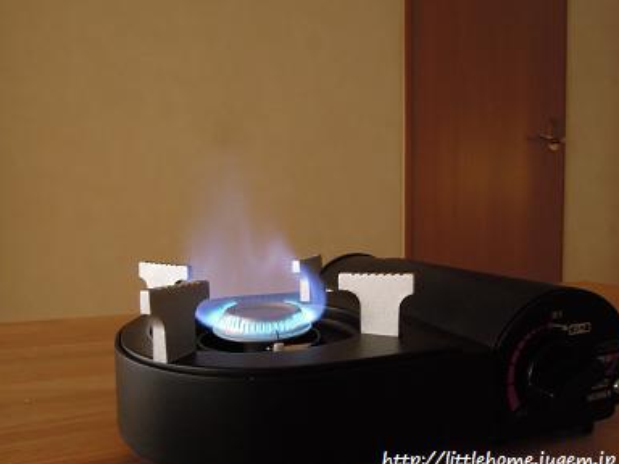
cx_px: 308
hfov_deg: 69.4
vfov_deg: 54.9
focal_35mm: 25
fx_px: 447
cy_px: 240
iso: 800
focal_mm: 4.3
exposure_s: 1/8
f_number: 5
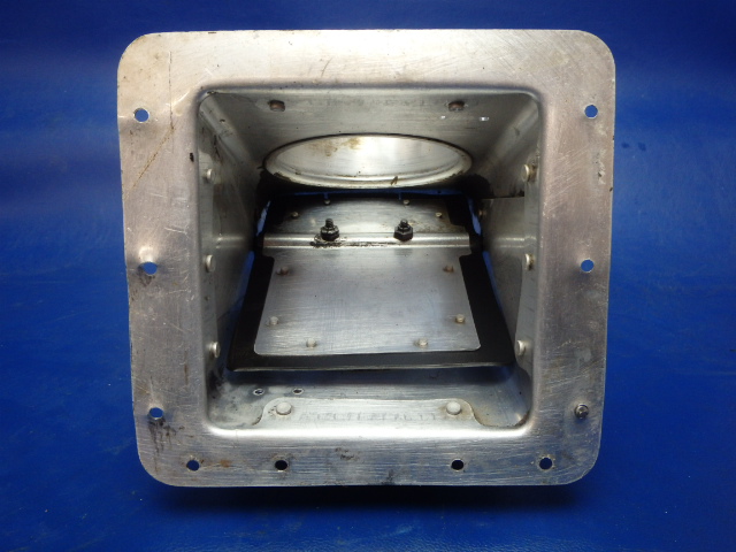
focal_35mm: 28
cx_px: 368
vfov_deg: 49.7
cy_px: 276
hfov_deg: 63.4
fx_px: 595
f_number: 3.9
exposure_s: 1/30
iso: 320
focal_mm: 5
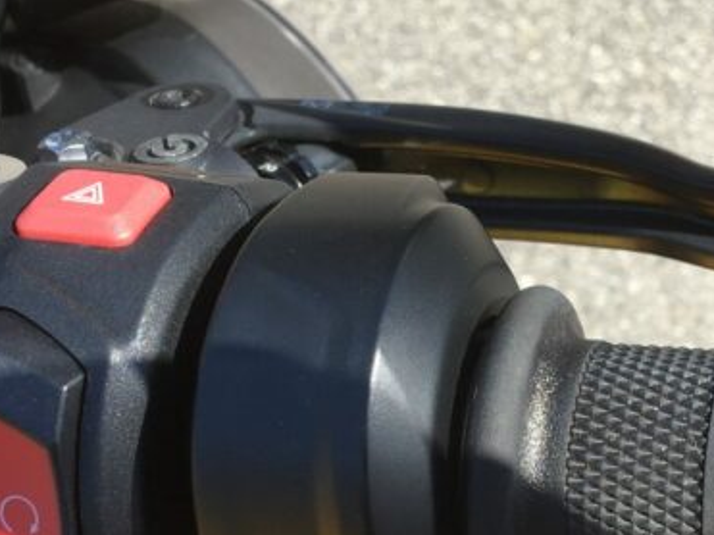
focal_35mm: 80
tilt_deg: -52.4
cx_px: 545
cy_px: 398
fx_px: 1650
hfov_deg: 24.1
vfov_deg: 18.3
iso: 25
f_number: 2.2
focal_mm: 4.15
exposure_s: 1/519
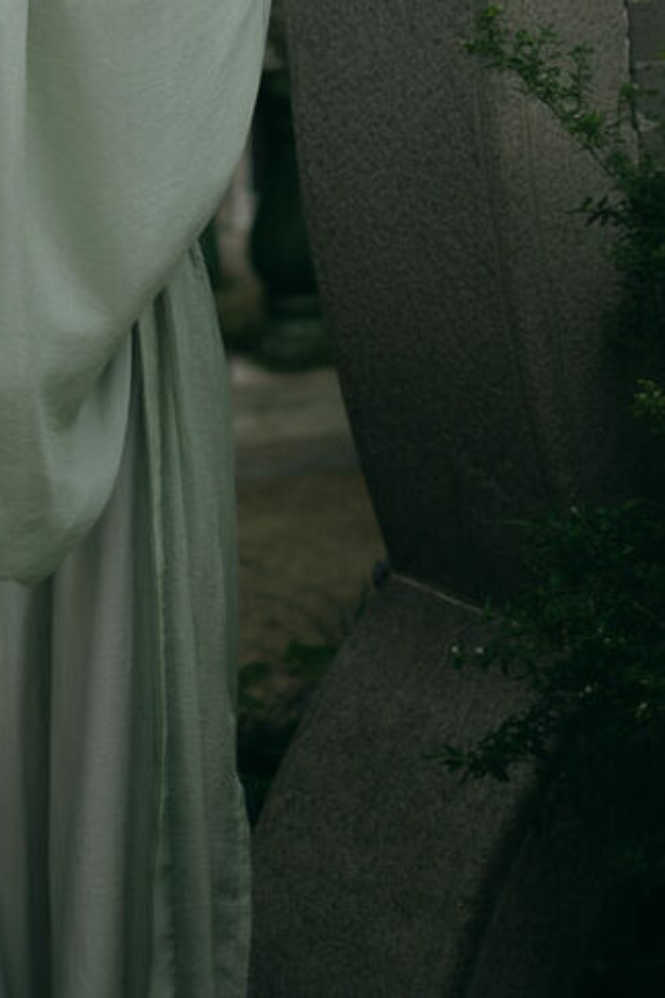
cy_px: -272
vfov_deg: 12.3
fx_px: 4488
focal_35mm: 162
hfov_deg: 8.3
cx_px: -275
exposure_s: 1/100
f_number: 1.8
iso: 100
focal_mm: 50
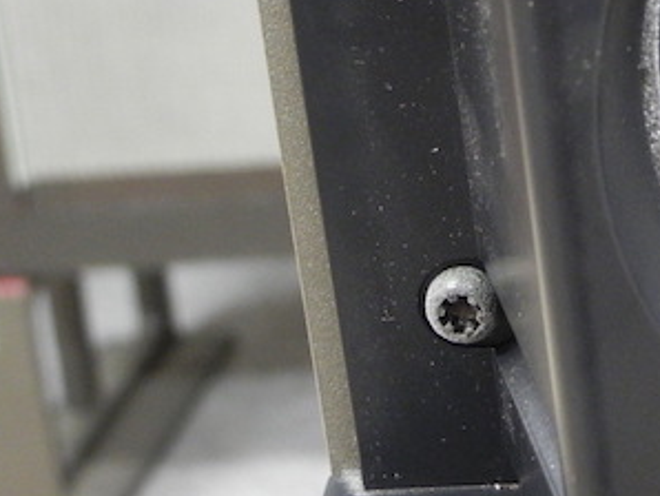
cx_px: 906
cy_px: -277
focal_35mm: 103
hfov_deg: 17.6
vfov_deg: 13.5
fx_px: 1965
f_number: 2.8
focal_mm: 6.8
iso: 400
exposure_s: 1/6.3
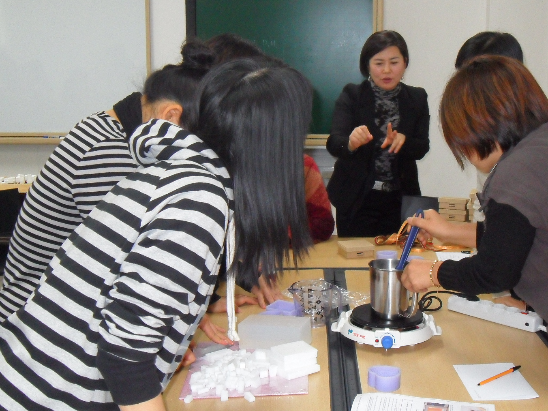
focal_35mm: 53
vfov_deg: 27.5
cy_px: 197
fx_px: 839
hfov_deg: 35.8
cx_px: 372
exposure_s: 1/60
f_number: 3.6
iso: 400
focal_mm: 6.3
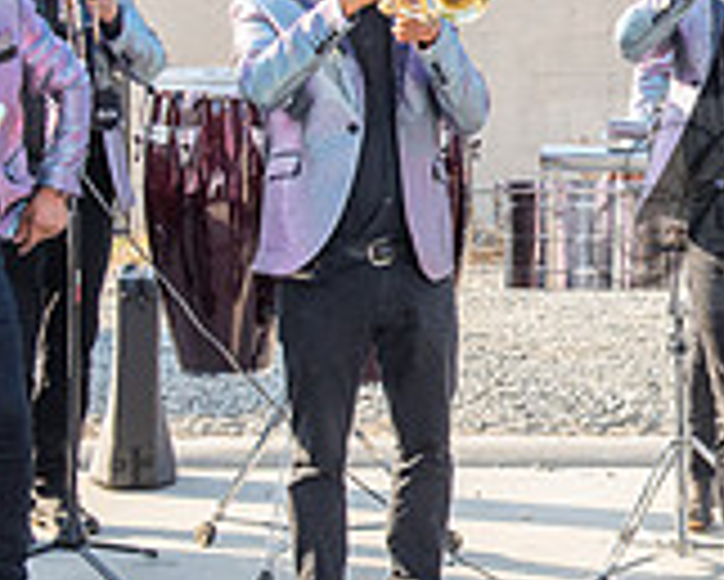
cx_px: 940
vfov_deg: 11.4
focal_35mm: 135
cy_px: 205
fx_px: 2894
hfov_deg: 13.7
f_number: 7.1
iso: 200
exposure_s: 1/200
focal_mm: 40
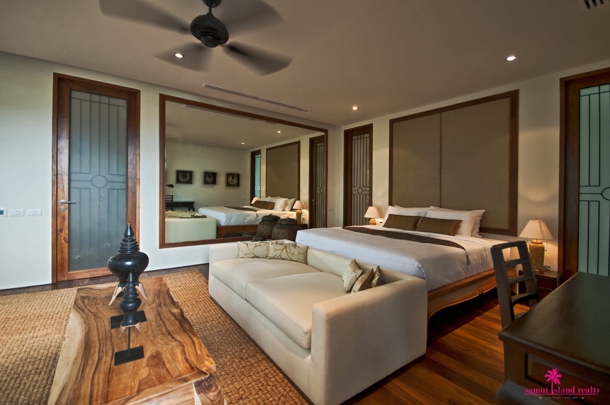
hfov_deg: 100.5
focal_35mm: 15
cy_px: 202
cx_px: 305
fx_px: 254
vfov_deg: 77.2
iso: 320
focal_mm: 10
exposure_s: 1/30
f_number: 5
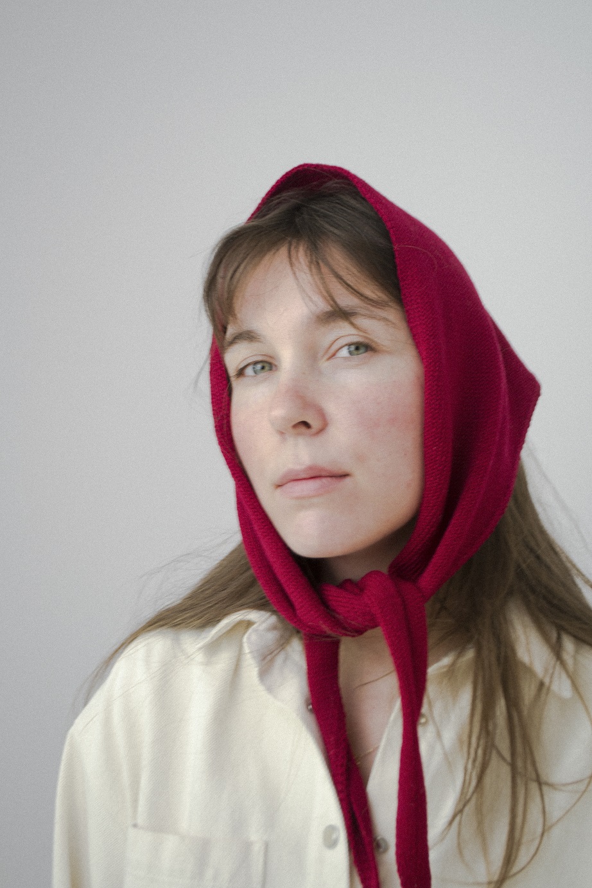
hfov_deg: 22.6
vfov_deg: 33.4
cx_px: 296
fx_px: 1480
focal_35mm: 60
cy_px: 444
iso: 100
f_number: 5.3
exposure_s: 1/50
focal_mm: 40
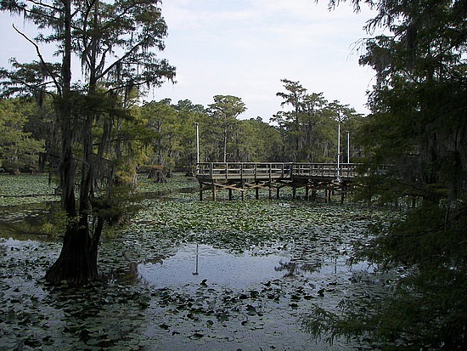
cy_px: 176
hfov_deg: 51.3
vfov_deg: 39.7
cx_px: 234
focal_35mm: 36
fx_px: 486
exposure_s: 1/800
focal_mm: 6
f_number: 2.8
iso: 50
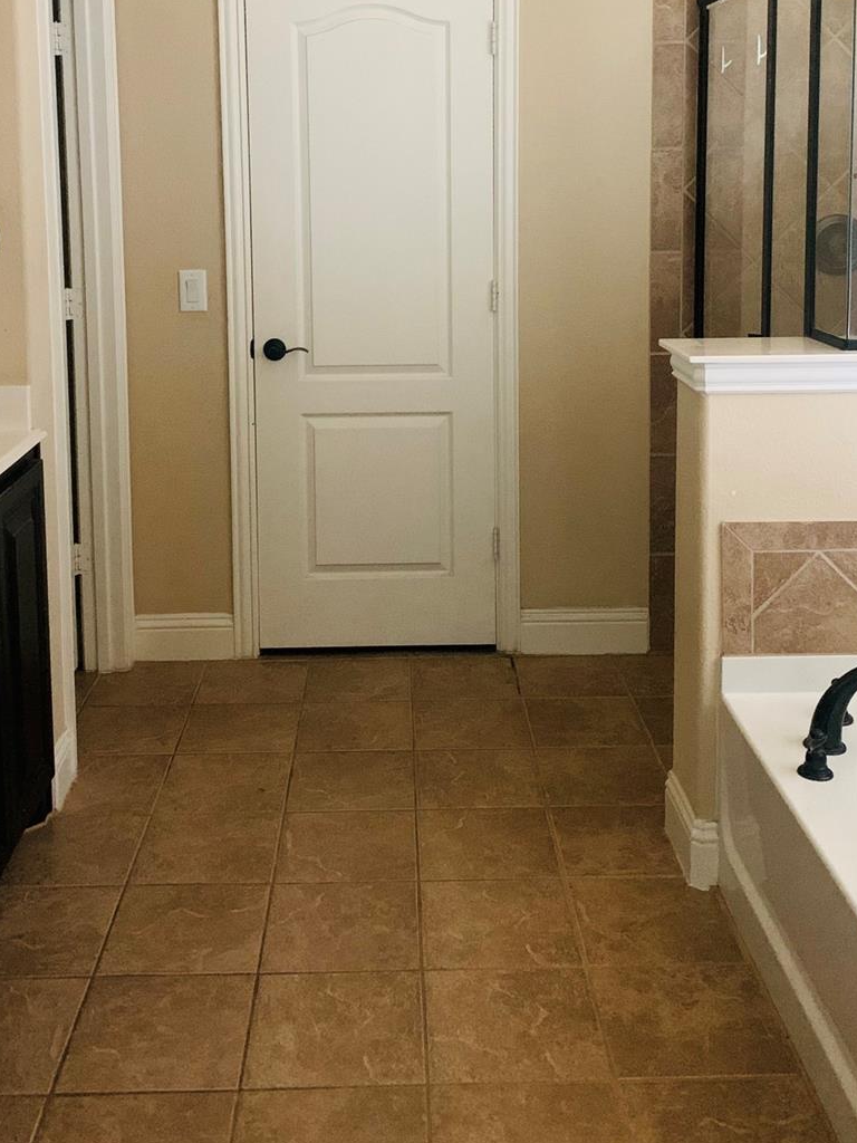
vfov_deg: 46.4
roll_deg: +0.9
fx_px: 1287
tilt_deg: -5.7
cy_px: 310
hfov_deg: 36.8
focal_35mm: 39
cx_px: 405
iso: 640
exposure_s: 1/30
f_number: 1.8
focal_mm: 4.25
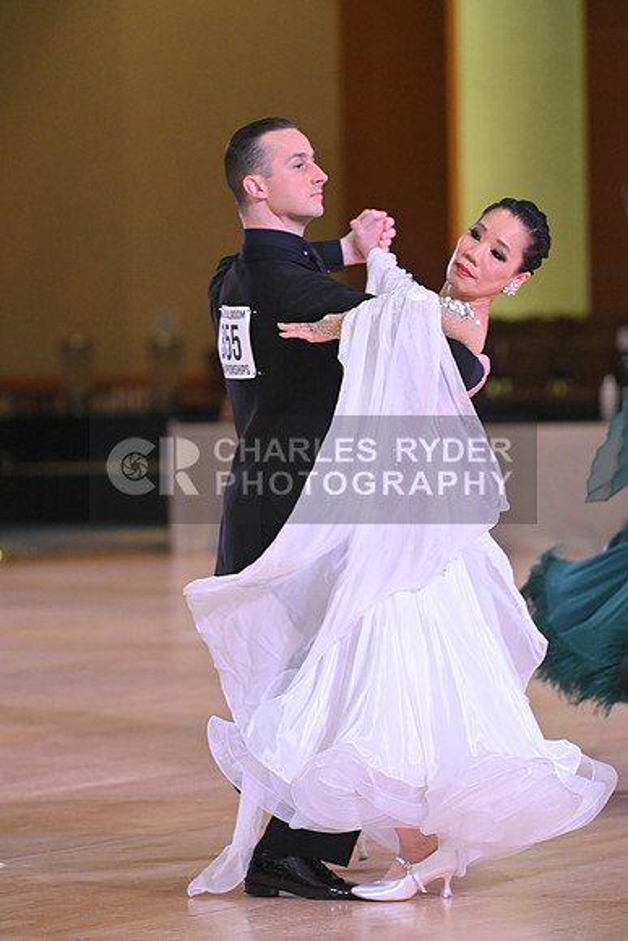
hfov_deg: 6.9
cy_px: 470
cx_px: 314
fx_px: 5230
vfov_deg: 10.3
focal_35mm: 200
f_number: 5
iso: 3200
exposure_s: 1/400
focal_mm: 200
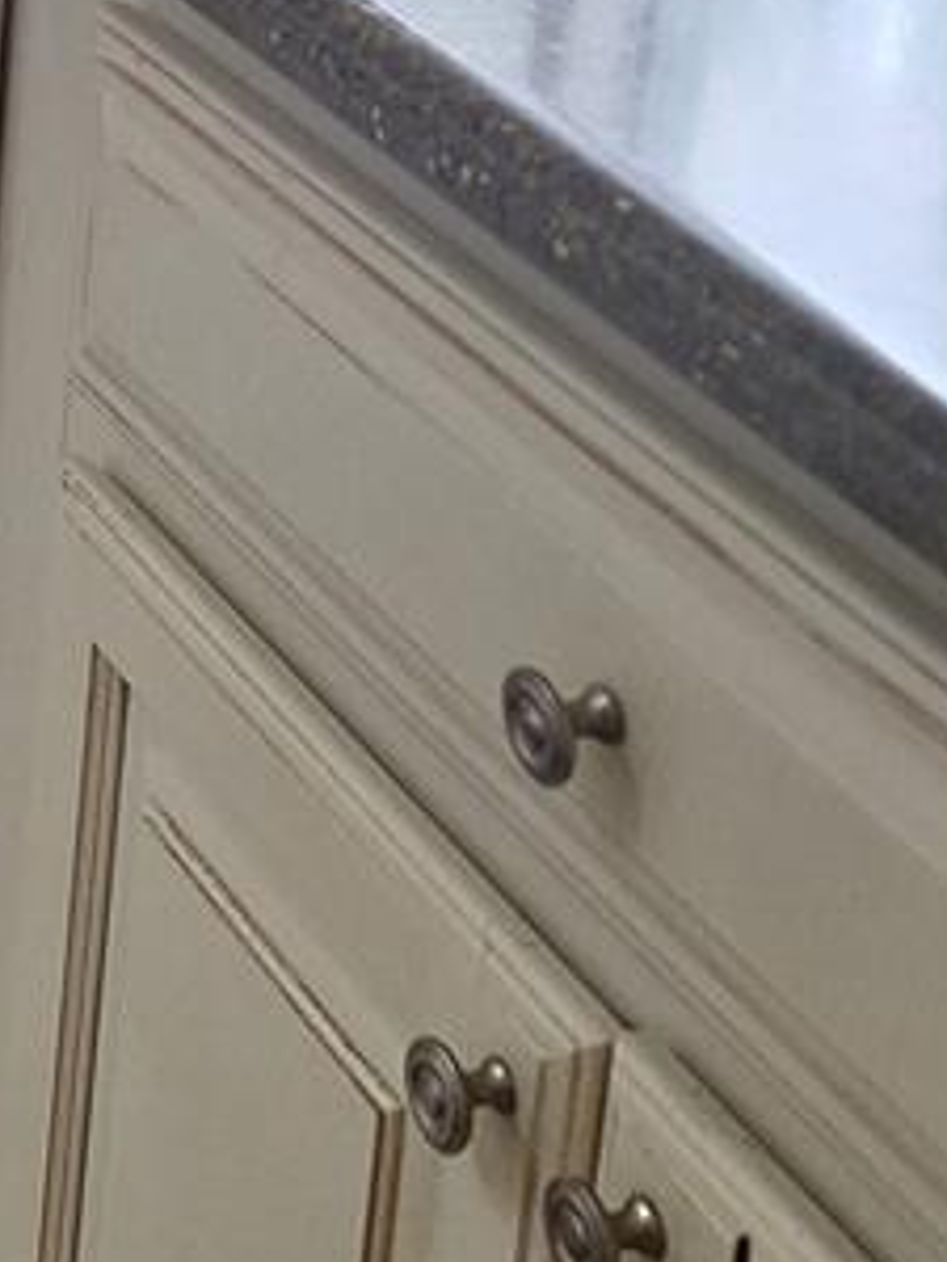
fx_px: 3356
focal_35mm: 92
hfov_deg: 14.6
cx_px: -602
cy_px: -568
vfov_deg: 19.0
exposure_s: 1/40
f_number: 1.8
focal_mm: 5.54
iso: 50
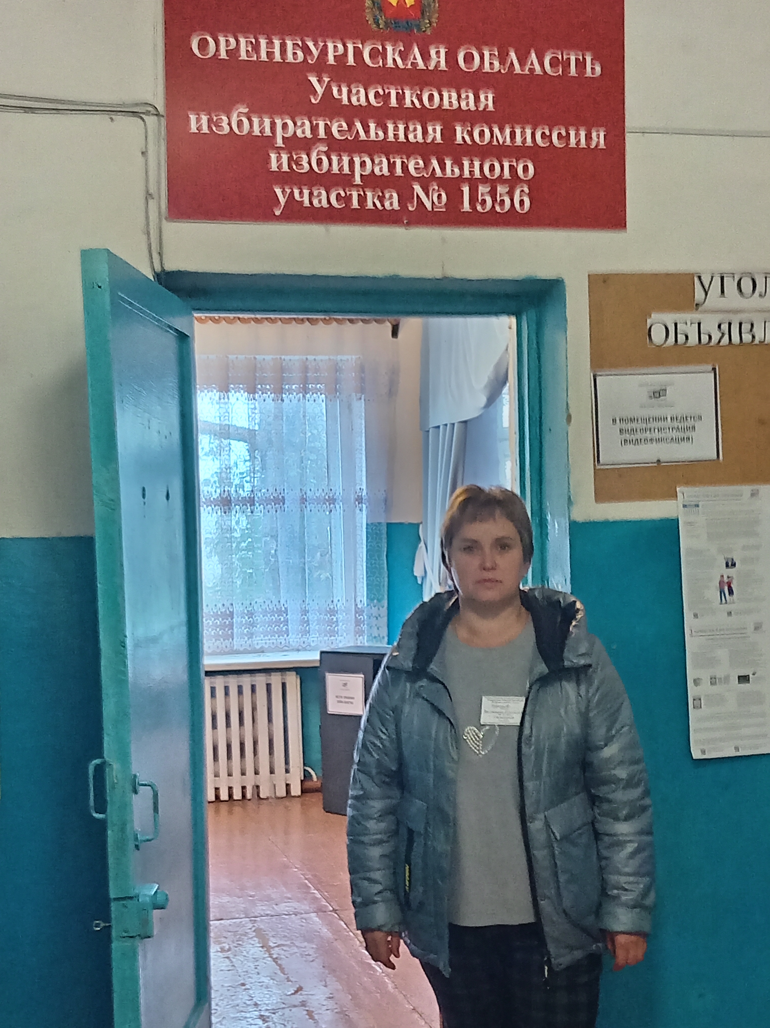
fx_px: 1633
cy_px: 514
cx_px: 385
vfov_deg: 35.0
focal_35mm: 55
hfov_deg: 26.5
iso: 2413
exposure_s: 1/16.7
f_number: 1.8
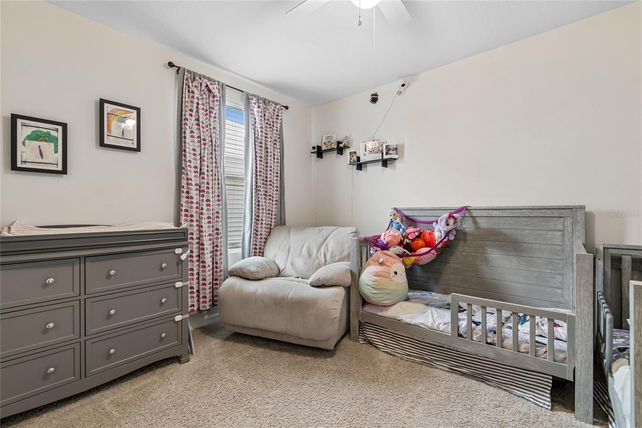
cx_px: 321
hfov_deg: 100.4
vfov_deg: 77.3
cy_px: 214
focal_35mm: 15
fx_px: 267
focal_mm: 10
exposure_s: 1/1.67
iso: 100
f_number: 7.1
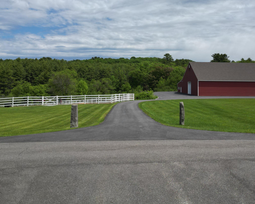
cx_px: 153
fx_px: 264
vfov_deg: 41.7
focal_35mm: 35
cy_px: 68
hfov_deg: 51.2
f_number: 1.7
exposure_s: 1/5000
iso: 110
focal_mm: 6.72
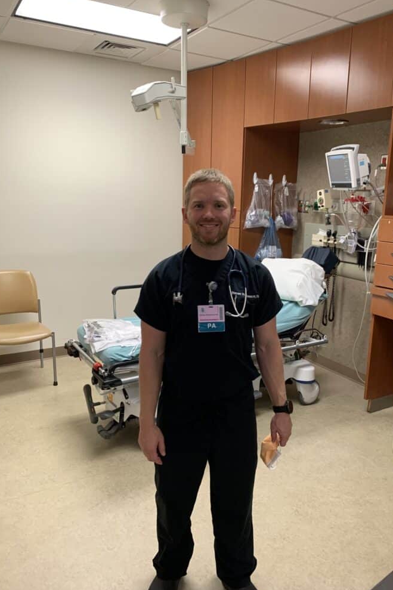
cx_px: 201
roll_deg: -0.5
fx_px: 459
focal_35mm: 28
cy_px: 291
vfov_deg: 65.5
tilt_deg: -10.3
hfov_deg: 46.4
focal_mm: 4.25
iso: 125
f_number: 1.8
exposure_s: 1/60
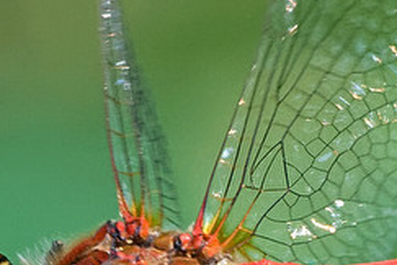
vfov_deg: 1.4
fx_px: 11038
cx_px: 196
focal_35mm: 1001
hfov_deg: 2.1
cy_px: 131
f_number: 10
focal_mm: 180
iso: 1000
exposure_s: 1/1000
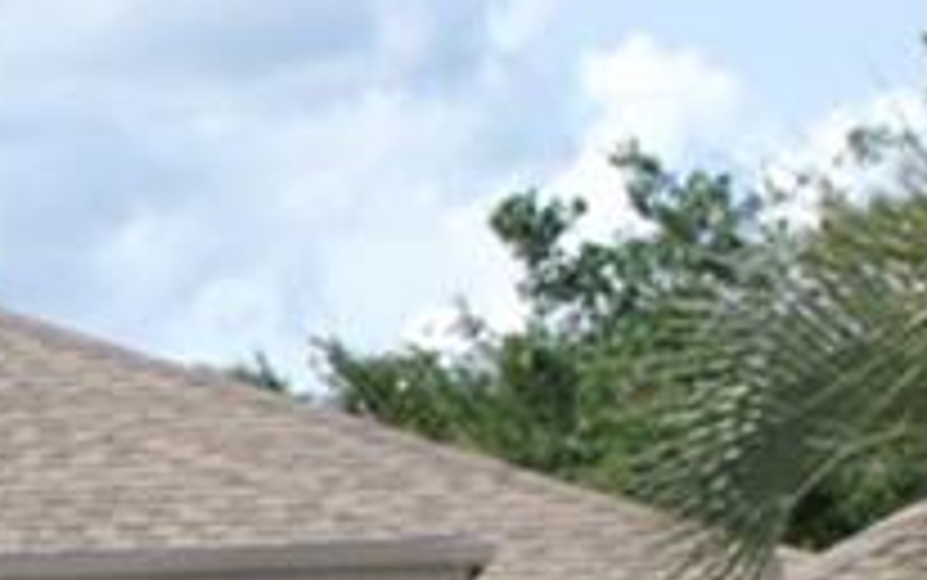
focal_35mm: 308
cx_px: -716
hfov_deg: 6.7
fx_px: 7785
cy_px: 906
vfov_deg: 4.2
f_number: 5.6
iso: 400
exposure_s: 1/1600
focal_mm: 26
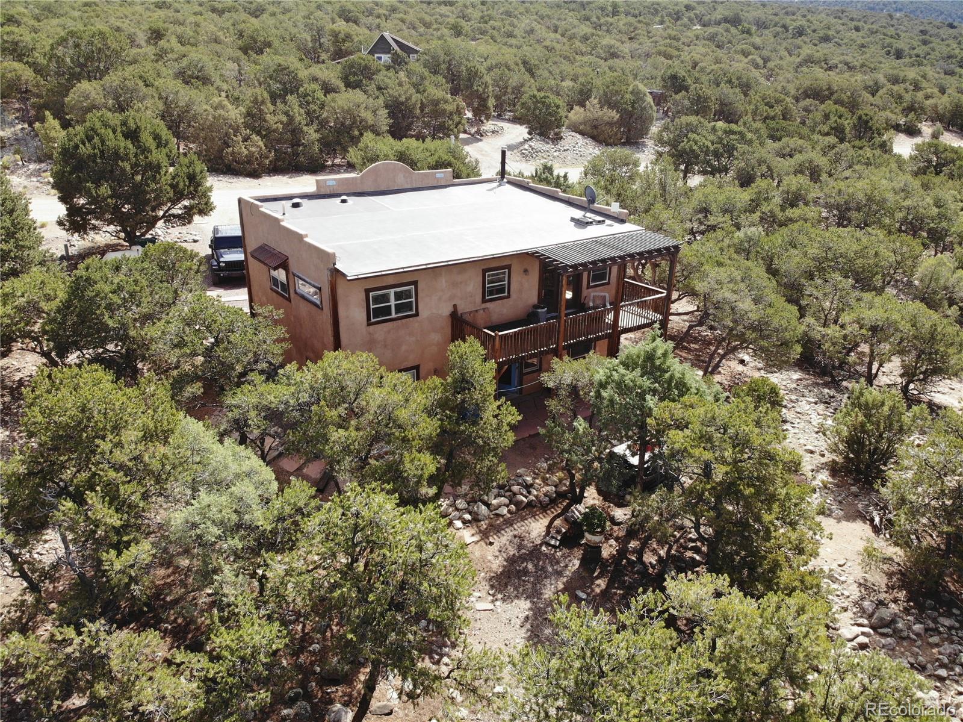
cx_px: 482
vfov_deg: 56.8
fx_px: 667
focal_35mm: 24
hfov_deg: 71.6
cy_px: 361
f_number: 2.8
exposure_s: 1/374
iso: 100
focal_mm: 4.5
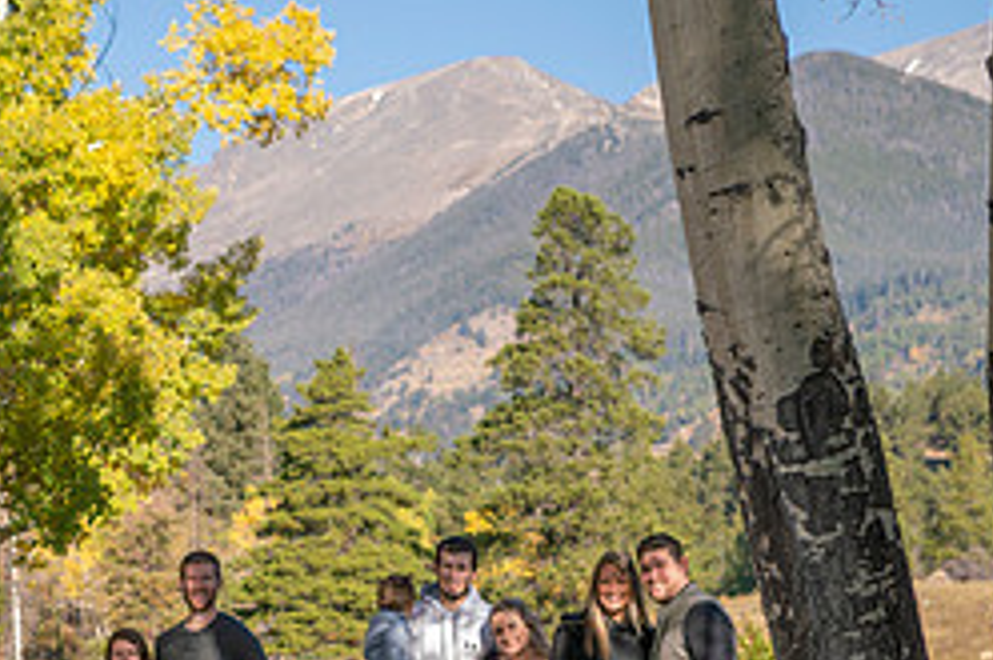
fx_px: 3225
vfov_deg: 11.6
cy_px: 574
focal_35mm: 117
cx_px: 56
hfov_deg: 17.2
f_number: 3.5
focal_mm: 50
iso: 100
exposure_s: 1/1250
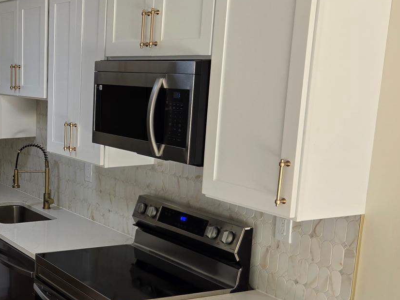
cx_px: -21
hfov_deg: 30.7
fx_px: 659
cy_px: 195
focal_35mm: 57
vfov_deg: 25.6
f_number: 1.8
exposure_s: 1/120
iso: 40
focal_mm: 5.4
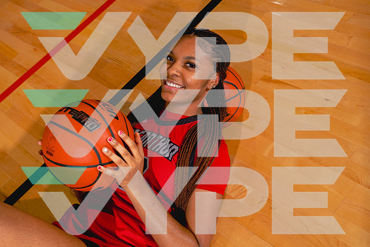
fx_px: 452
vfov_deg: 30.5
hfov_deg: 44.5
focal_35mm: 44
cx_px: 185
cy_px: 124
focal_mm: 44
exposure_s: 1/250
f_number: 8
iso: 800
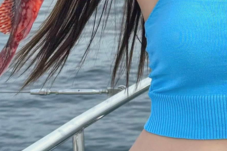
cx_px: 214
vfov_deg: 11.7
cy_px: -40
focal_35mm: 114
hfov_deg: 17.6
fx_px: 719
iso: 80
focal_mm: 6.86
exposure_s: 1/2469
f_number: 1.78
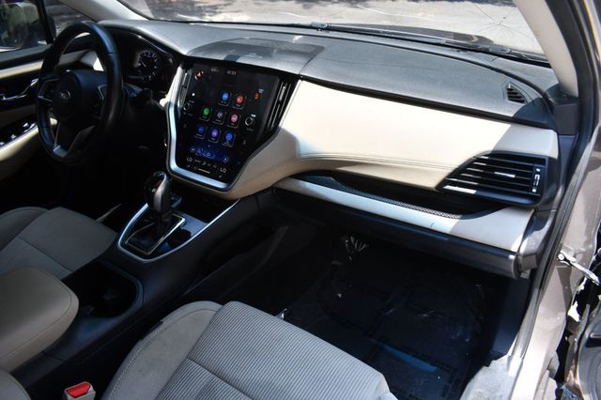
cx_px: 300
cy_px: 200
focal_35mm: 27
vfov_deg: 47.9
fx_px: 450
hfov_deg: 67.4
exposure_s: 1/250
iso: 400
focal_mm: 18
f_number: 5
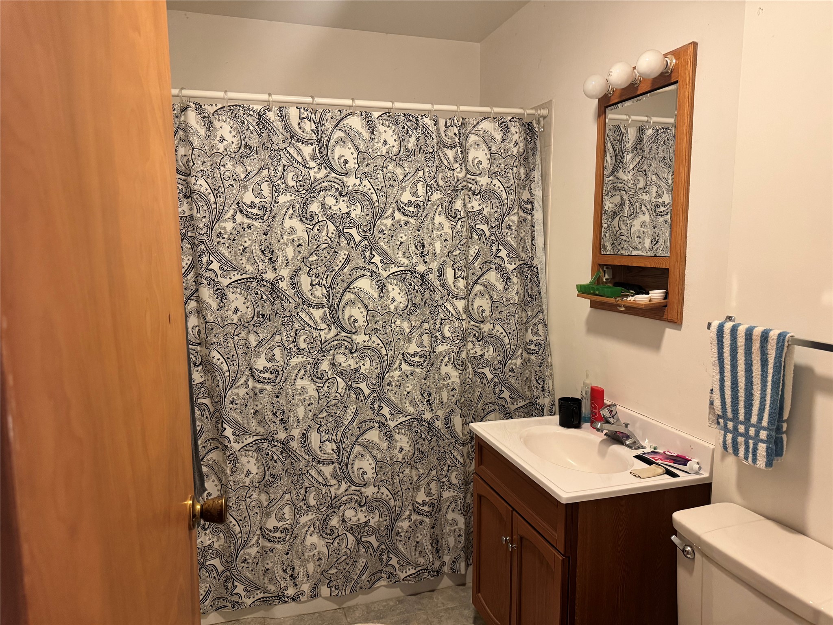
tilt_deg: -8.5
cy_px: 312
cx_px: 416
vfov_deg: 56.8
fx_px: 578
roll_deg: +0.1
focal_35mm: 24
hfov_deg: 71.6
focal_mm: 6.76
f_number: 1.78
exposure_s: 1/60
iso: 400
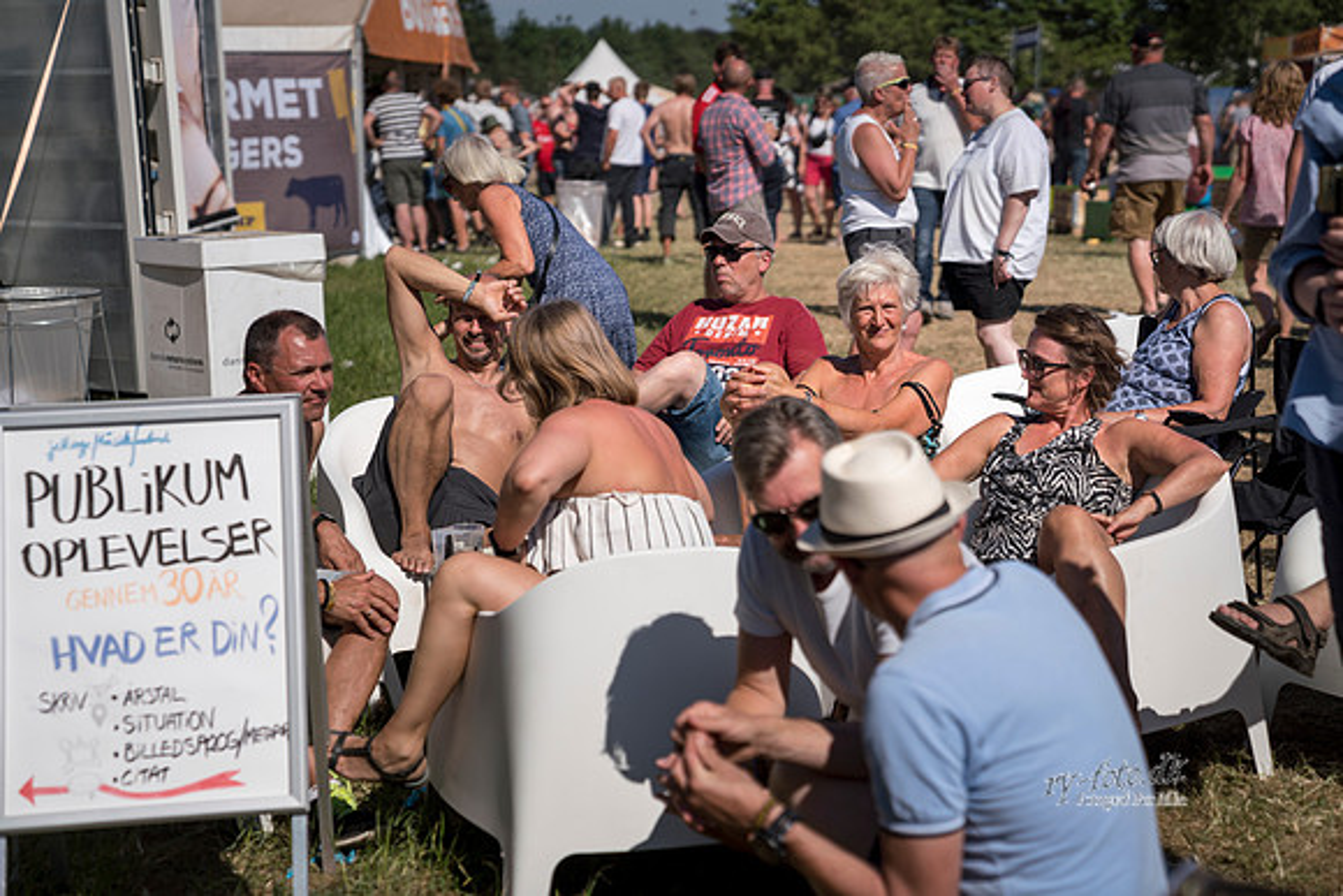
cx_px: 672
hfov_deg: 28.8
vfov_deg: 19.5
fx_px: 2612
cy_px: 448
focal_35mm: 70
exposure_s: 1/4000
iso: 100
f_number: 2.8
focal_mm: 70
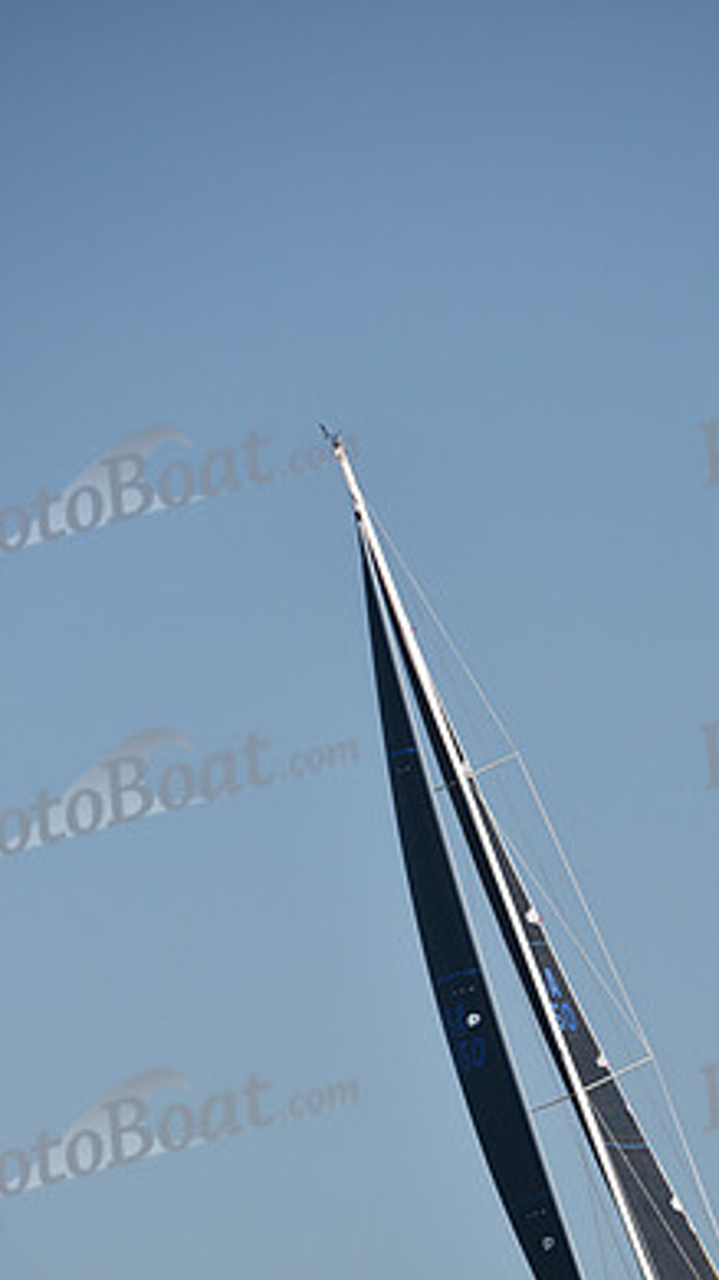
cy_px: 922
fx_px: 10588
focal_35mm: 312
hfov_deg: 3.9
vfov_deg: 6.9
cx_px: 530
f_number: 5
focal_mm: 200
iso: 250
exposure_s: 1/1000
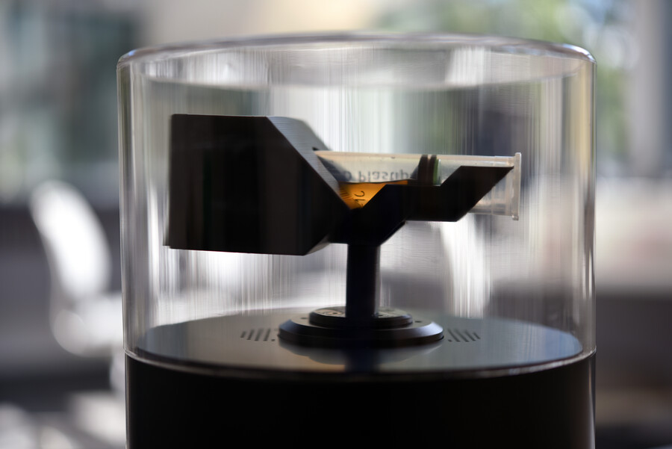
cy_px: 224
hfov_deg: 33.4
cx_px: 336
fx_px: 1120
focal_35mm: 60
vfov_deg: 22.6
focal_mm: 60
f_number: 3
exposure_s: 1/500
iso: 100
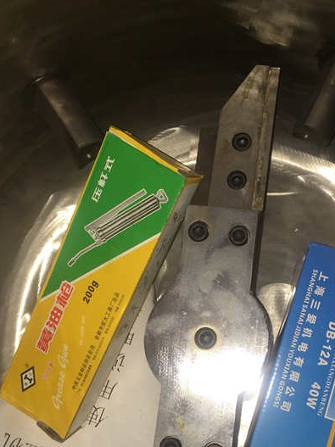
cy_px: 264
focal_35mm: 44
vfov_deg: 42.8
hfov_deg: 32.6
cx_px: 225
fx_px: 568
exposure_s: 1/18
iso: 32
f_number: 2.2
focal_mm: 4.15
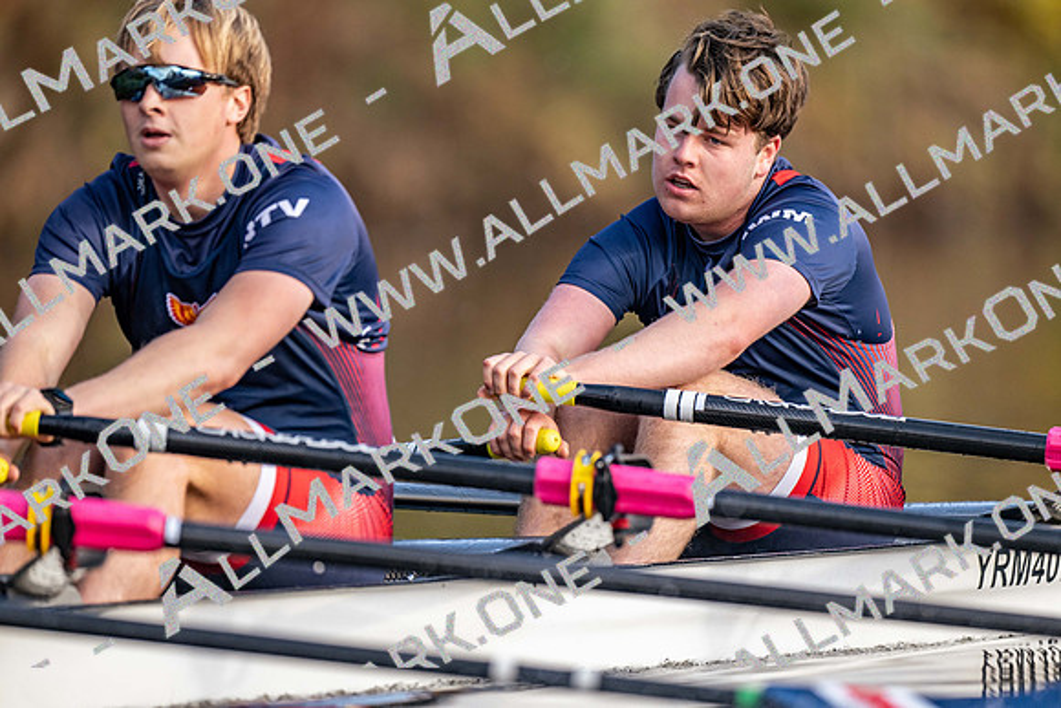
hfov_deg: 3.4
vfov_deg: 2.3
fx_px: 17687
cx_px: 530
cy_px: 354
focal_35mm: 600
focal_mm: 600
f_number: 4
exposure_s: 1/2500
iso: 1100
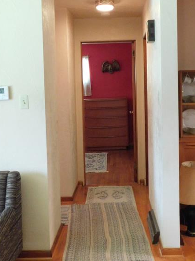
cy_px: 109
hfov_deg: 29.6
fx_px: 368
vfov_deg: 38.8
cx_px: 112
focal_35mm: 49
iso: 720
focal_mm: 6.3
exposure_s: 1/8
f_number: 3.5
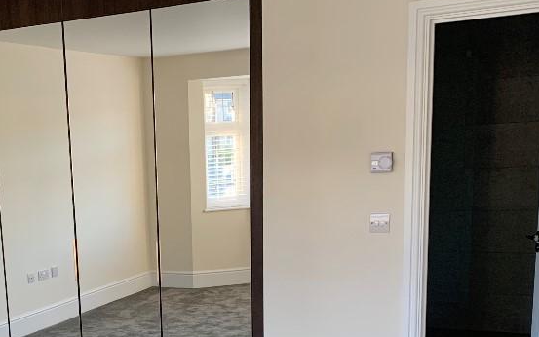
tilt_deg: -12.2
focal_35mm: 51
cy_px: 332
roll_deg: +4.7
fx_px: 749
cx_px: 106
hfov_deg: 38.1
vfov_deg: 24.3
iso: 100
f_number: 1.8
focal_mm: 4.25
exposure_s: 1/62
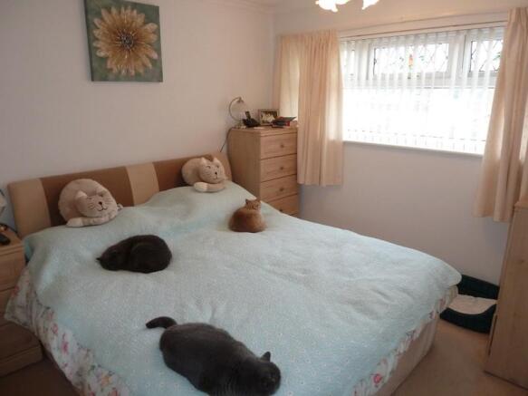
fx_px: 381
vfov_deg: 54.9
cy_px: 198
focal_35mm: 25
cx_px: 264
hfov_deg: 69.4
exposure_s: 1/30
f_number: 3.3
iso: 200
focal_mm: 4.1
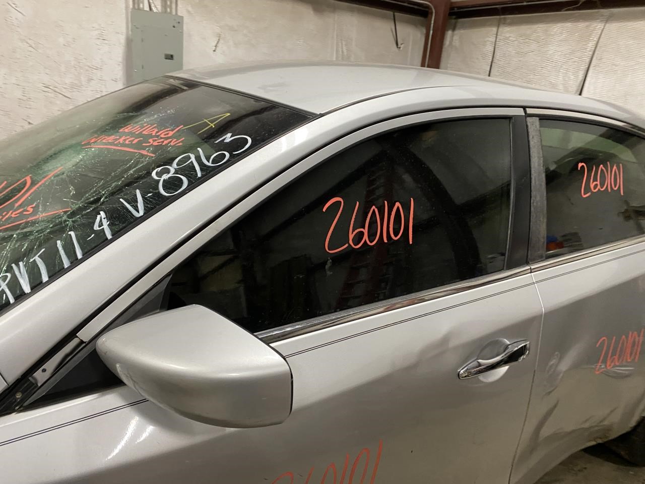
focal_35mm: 26
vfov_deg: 53.1
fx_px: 484
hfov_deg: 67.3
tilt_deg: -14.3
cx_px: 322
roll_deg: -3.2
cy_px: 242
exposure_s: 1/60
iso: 320
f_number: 1.8
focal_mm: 4.25
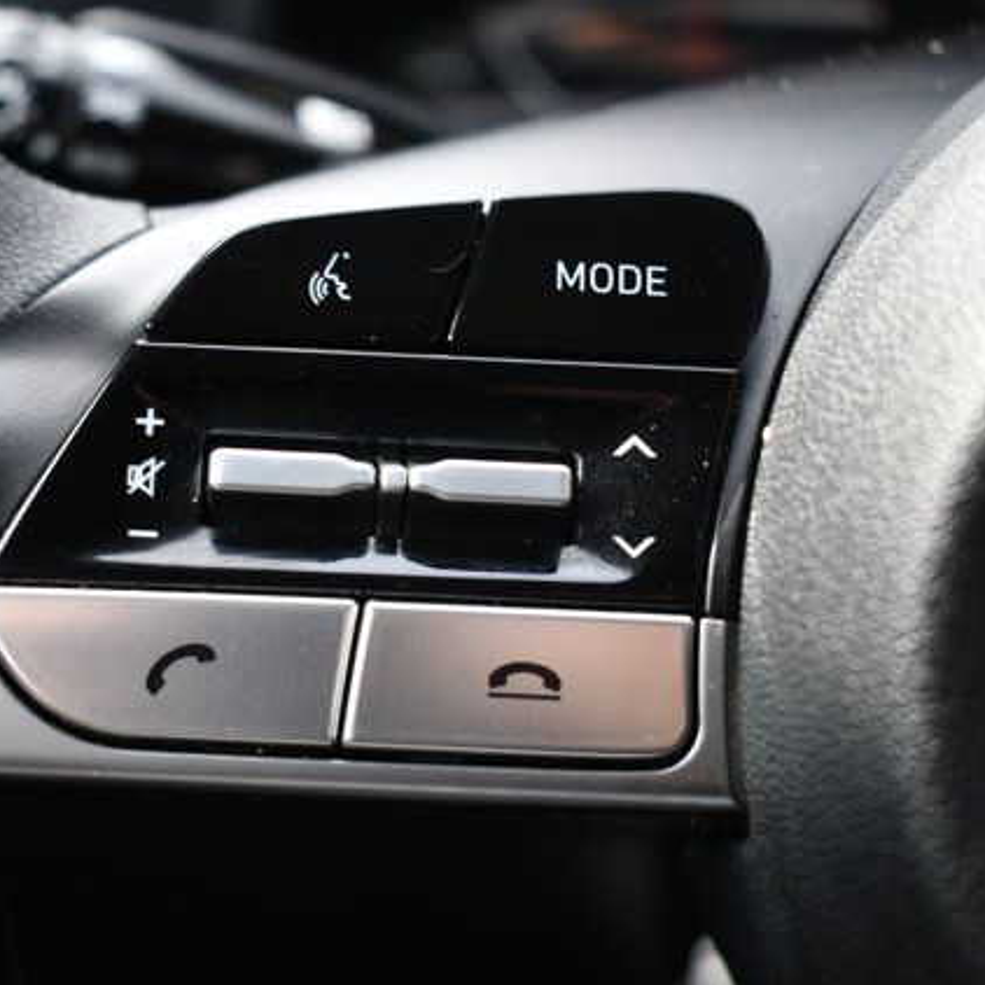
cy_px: 496
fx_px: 2157
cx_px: 392
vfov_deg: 25.7
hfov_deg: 25.7
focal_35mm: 67
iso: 500
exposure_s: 1/250
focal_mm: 35
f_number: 4.5
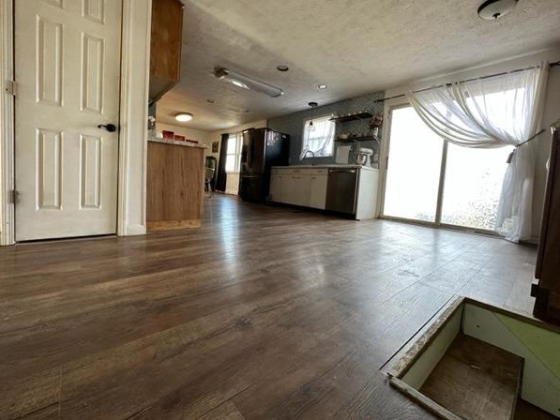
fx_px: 243
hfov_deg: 98.1
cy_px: 196
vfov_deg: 81.7
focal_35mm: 15
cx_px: 273
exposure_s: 1/120
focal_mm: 2.22
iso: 200
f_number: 2.2
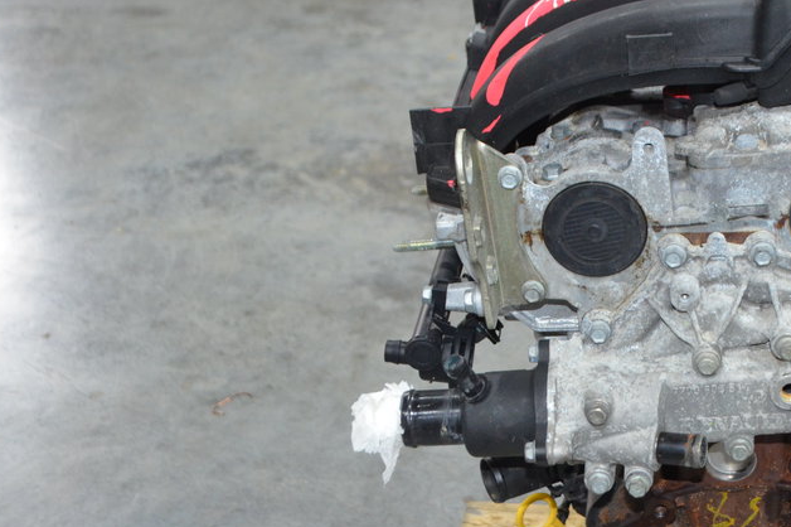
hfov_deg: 28.1
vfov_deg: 19.2
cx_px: 608
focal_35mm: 71
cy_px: 285
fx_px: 1555
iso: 1250
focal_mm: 29
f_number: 4.5
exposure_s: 1/60
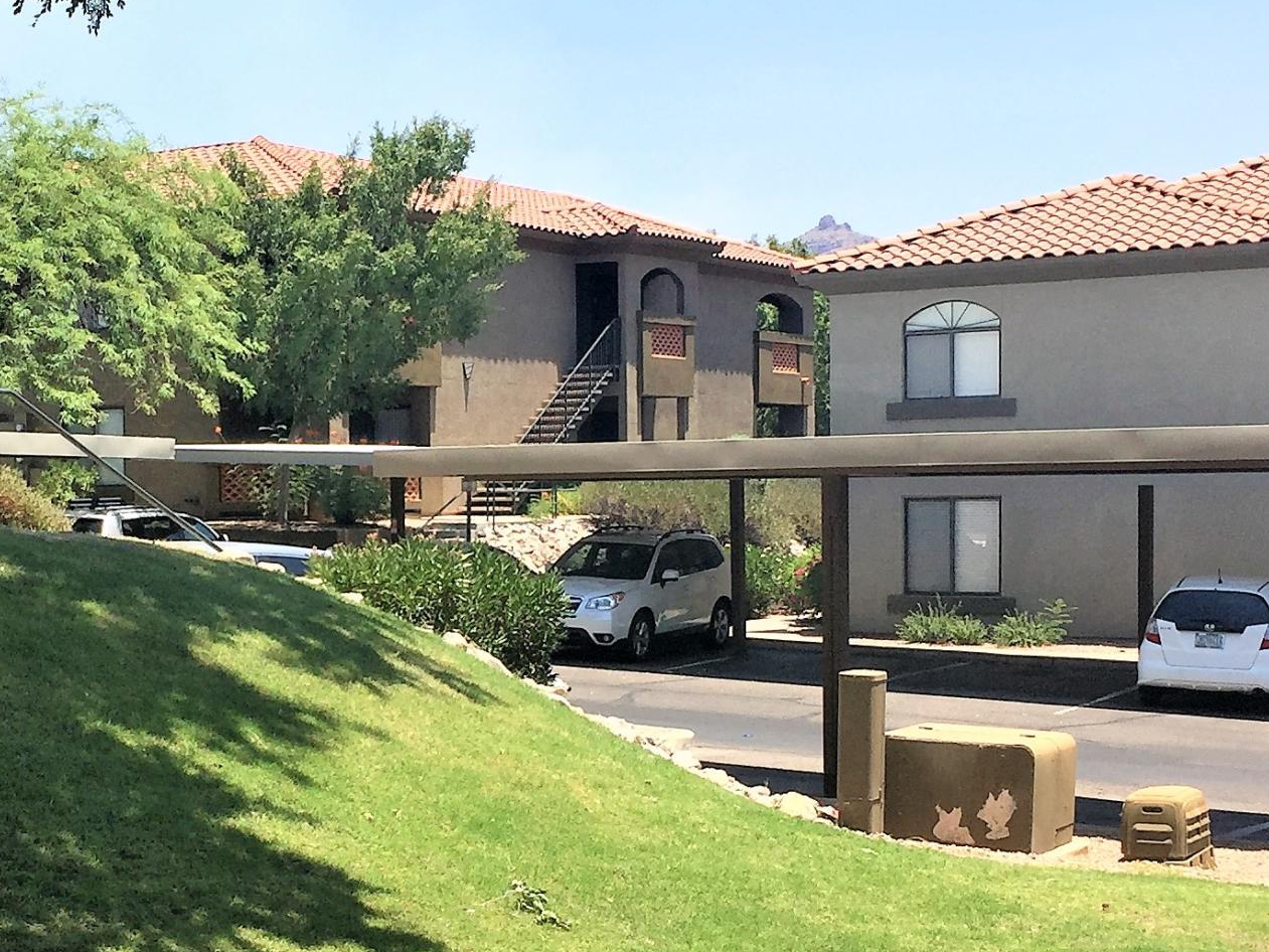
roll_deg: +0.1
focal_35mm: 69
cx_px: 246
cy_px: 595
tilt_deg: -3.6
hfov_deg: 27.6
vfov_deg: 21.3
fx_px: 2530
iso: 32
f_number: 2.2
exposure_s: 1/1799
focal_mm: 4.15
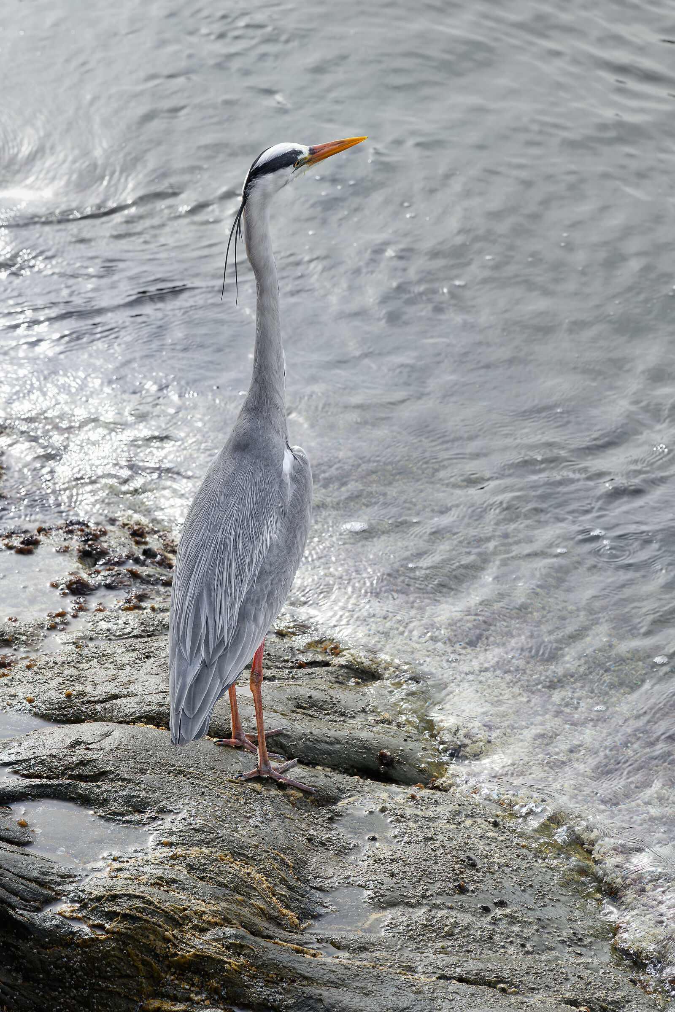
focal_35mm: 120
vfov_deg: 17.1
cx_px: 338
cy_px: 506
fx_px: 3375
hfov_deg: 11.4
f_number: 6.3
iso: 320
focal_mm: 120
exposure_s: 1/640
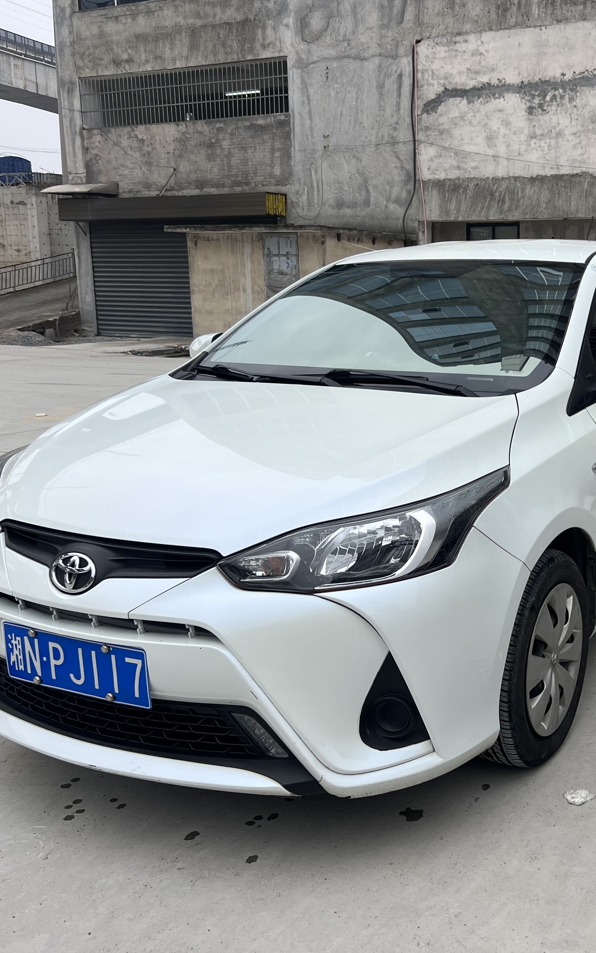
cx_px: 491
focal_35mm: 37
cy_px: 475
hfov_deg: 33.3
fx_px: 962
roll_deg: +0.0
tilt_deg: -12.8
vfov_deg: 52.7
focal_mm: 5.7
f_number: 1.5
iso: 50
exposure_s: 1/2045
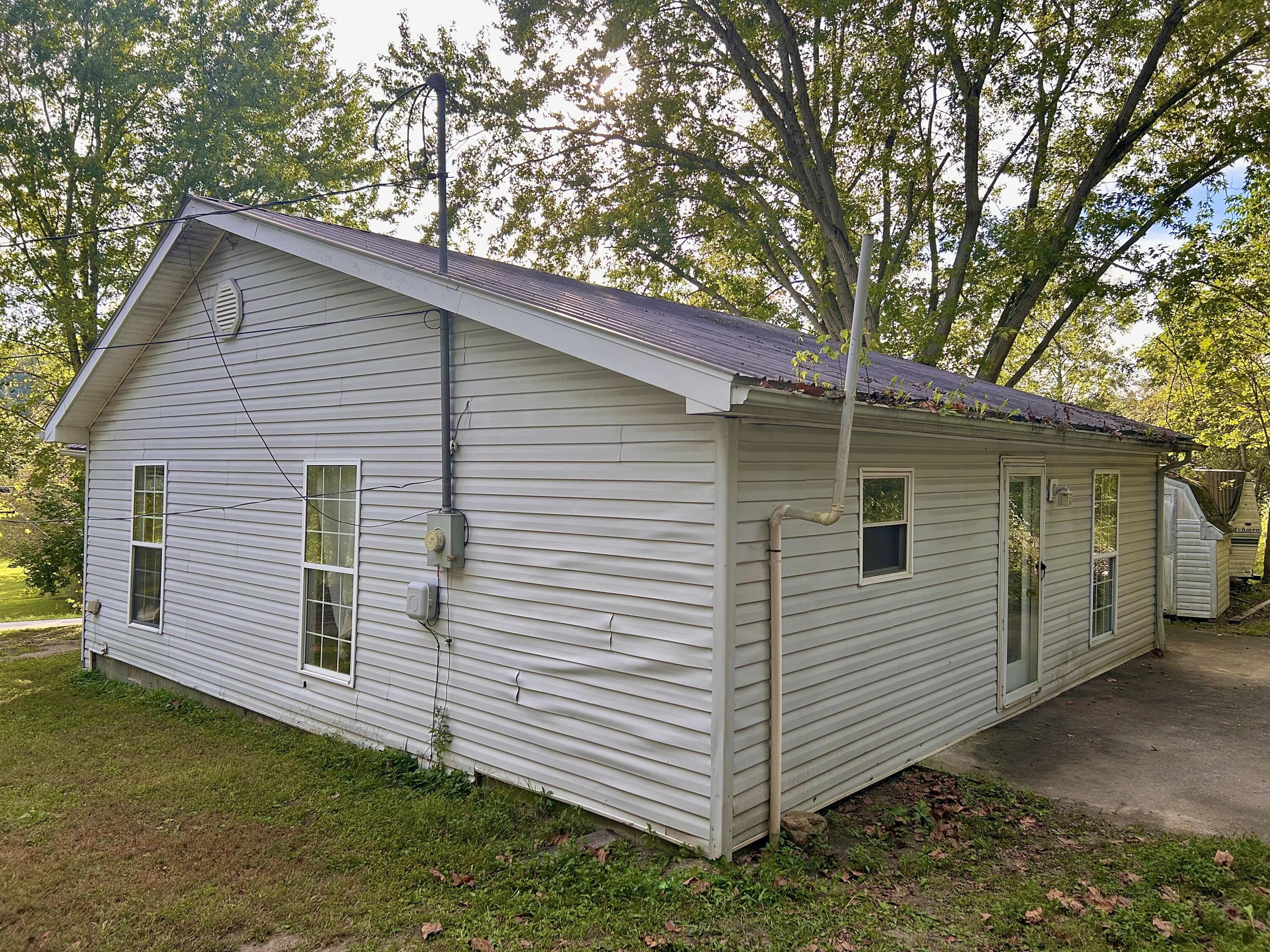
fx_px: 954
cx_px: 635
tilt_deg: -1.8
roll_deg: +0.6
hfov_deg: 67.3
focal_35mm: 26
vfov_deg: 53.1
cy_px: 476
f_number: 1.5
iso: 50
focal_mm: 5.7
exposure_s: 1/718
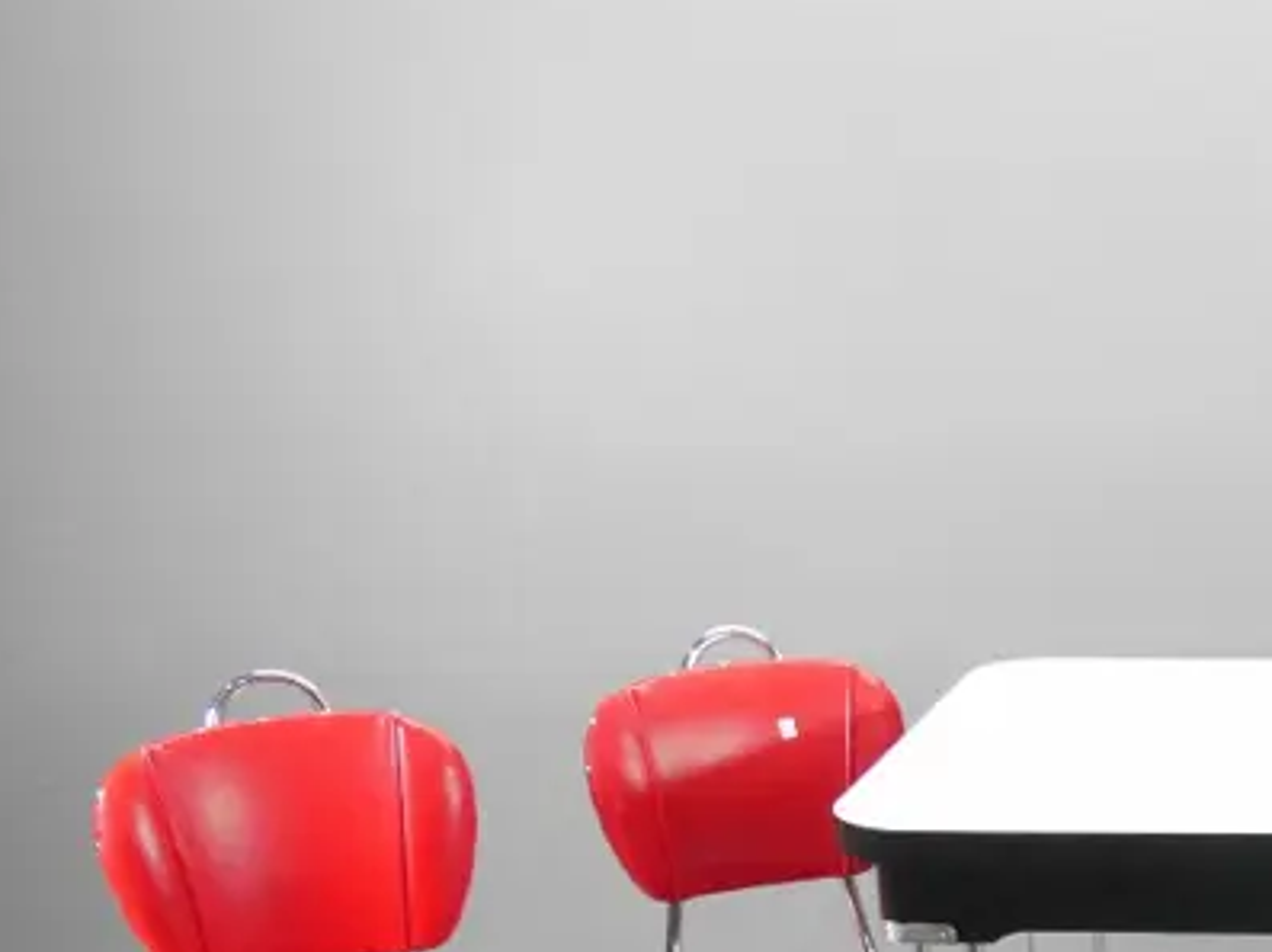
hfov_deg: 28.3
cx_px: 1410
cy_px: 986
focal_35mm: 62
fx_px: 2276
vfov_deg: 22.6
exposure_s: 1/125
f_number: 4
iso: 3200
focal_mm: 12
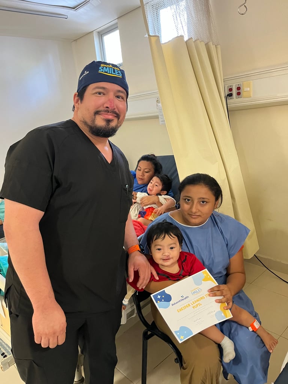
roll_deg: +5.6
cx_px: 144
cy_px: 192
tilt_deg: -13.1
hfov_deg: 53.1
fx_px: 288
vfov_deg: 67.3
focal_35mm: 26
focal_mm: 5.1
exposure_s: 1/40
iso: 500
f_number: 1.6
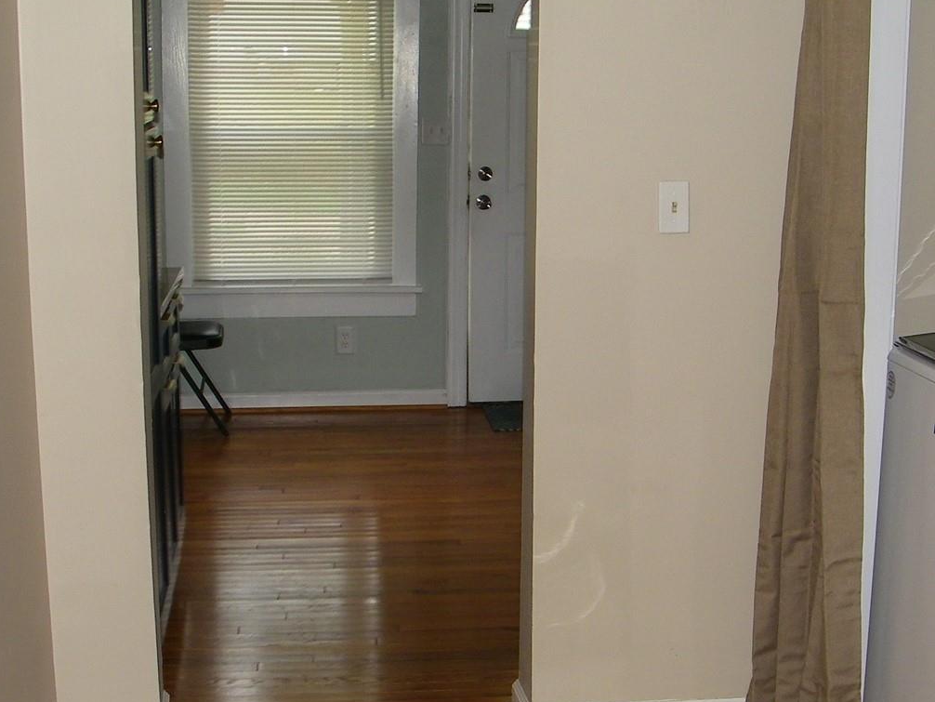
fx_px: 1540
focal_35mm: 57
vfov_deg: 25.5
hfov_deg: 33.6
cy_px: 498
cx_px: 586
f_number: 3.5
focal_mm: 5
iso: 80
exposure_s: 1/30
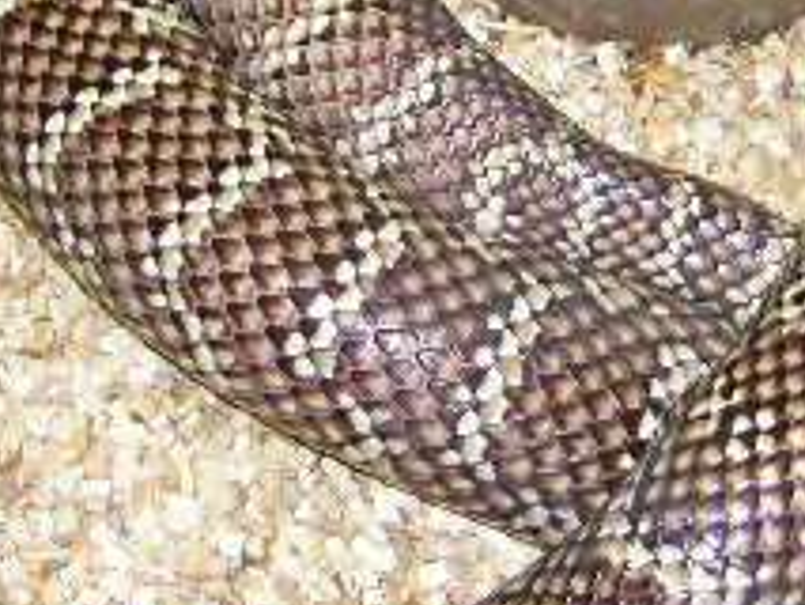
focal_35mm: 102
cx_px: 385
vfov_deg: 14.4
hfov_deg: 19.2
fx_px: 2373
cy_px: 57
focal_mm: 5.7
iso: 50
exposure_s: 1/60.1
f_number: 2.9
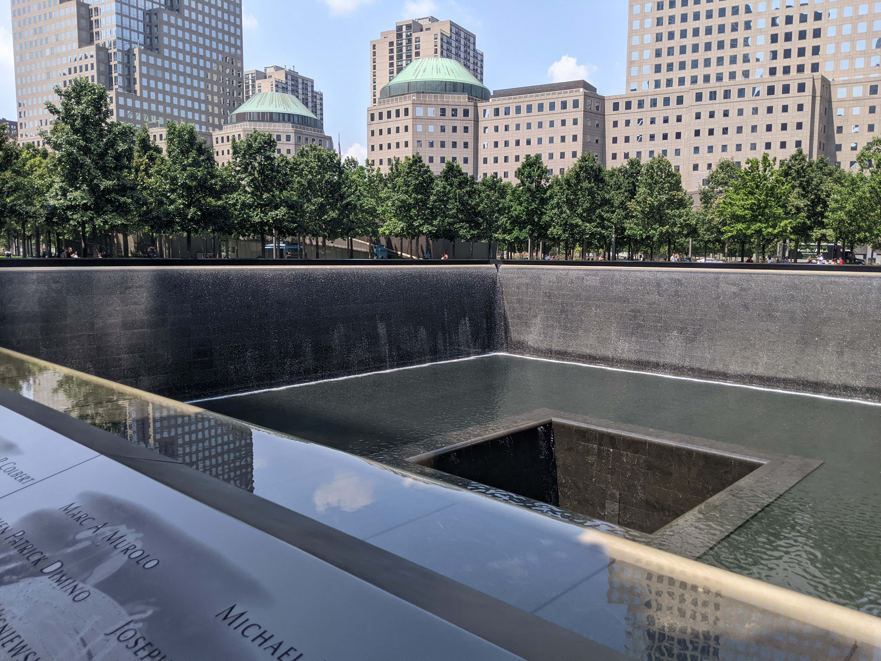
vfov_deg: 51.4
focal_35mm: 27
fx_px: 687
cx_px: 440
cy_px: 330
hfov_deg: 65.3
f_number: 1.8
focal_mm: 4.44
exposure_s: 1/1466
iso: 47
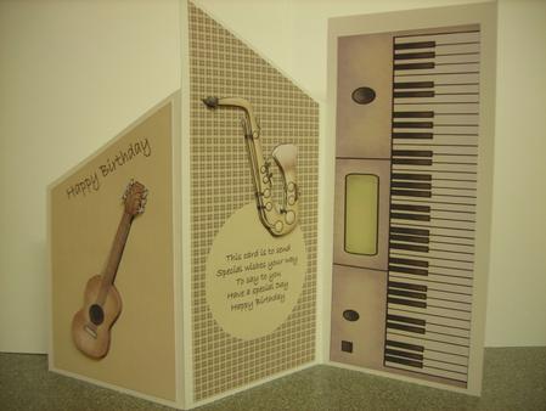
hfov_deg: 48.9
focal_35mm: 38
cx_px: 273
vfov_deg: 37.8
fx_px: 600
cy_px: 206
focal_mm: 6.3
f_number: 3.2
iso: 83
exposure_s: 1/4
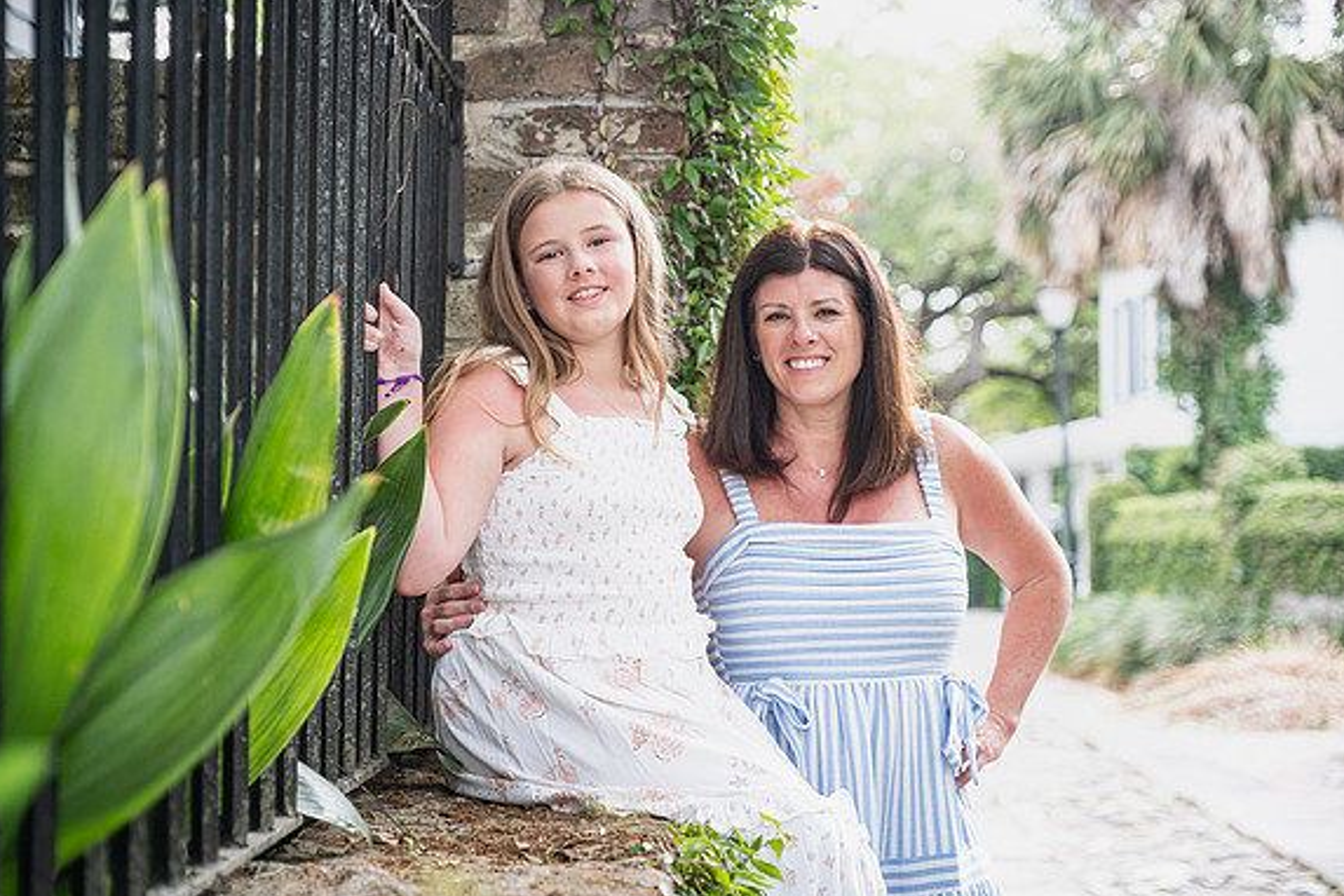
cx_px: 673
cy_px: 449
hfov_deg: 26.0
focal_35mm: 78
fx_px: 2912
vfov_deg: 17.5
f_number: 2.8
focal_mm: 51.6
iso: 200
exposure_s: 1/250
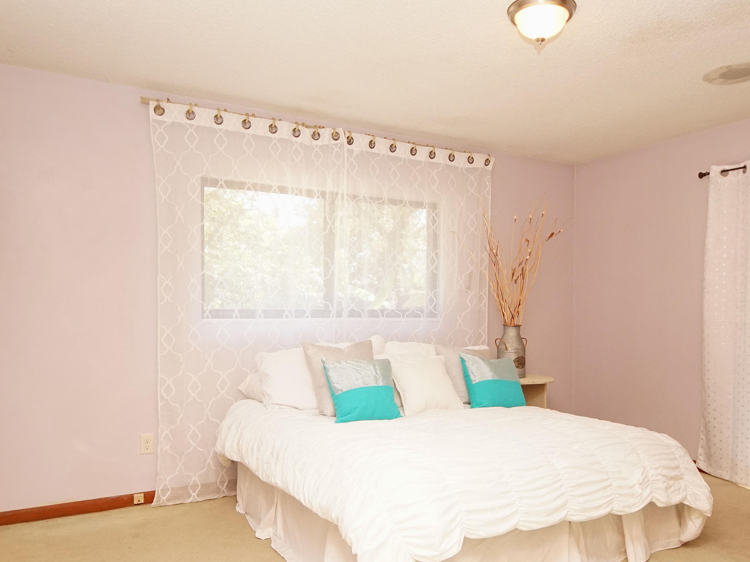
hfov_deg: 65.1
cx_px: 416
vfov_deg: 51.2
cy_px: 321
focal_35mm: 27
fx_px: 585
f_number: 4.5
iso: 1250
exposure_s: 1/160
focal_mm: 12
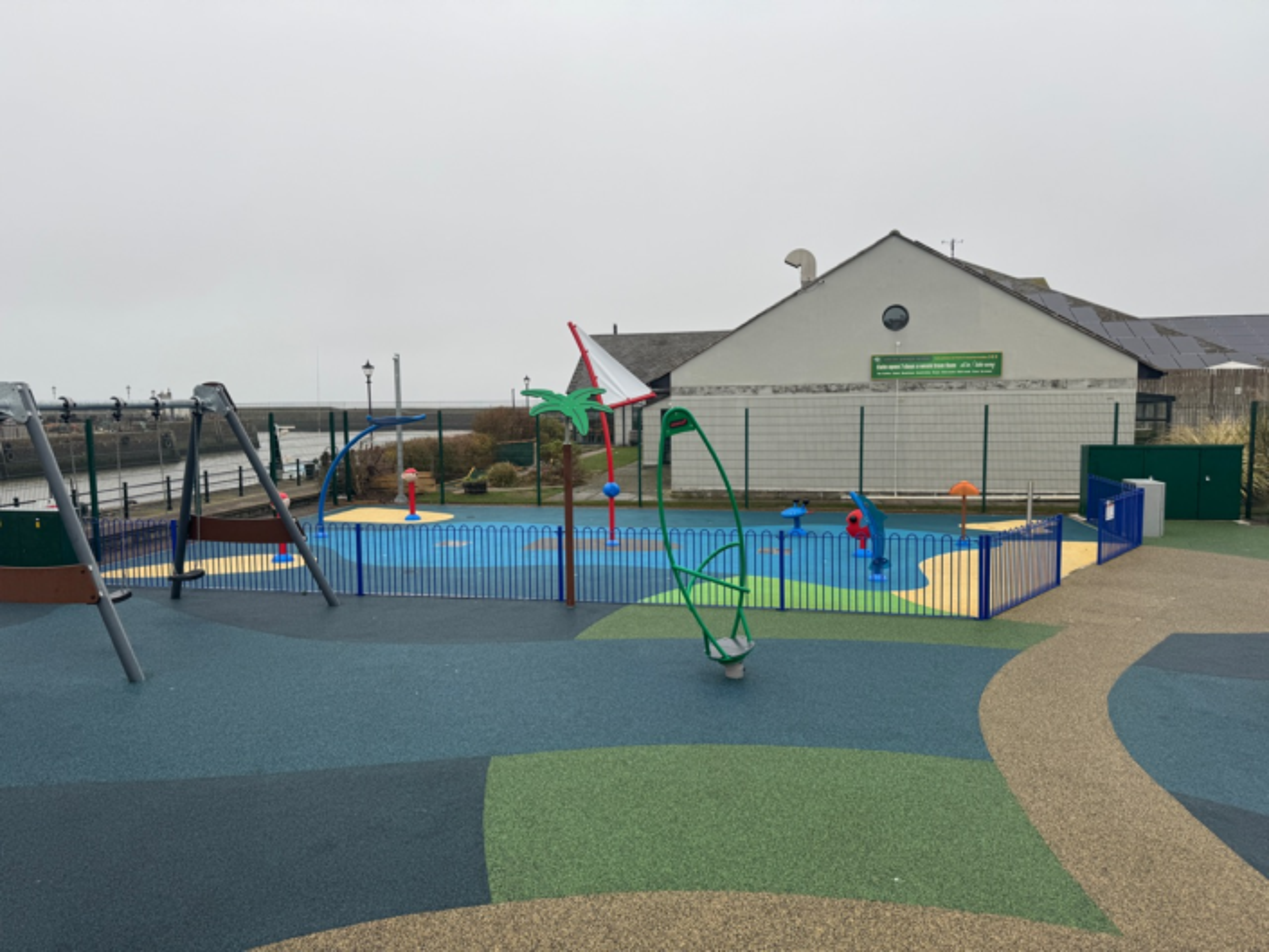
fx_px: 880
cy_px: 476
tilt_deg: -2.8
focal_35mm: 24
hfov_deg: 71.6
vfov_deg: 56.8
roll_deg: +1.2
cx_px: 634
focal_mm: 6.76
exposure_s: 1/464
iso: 80
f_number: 1.78
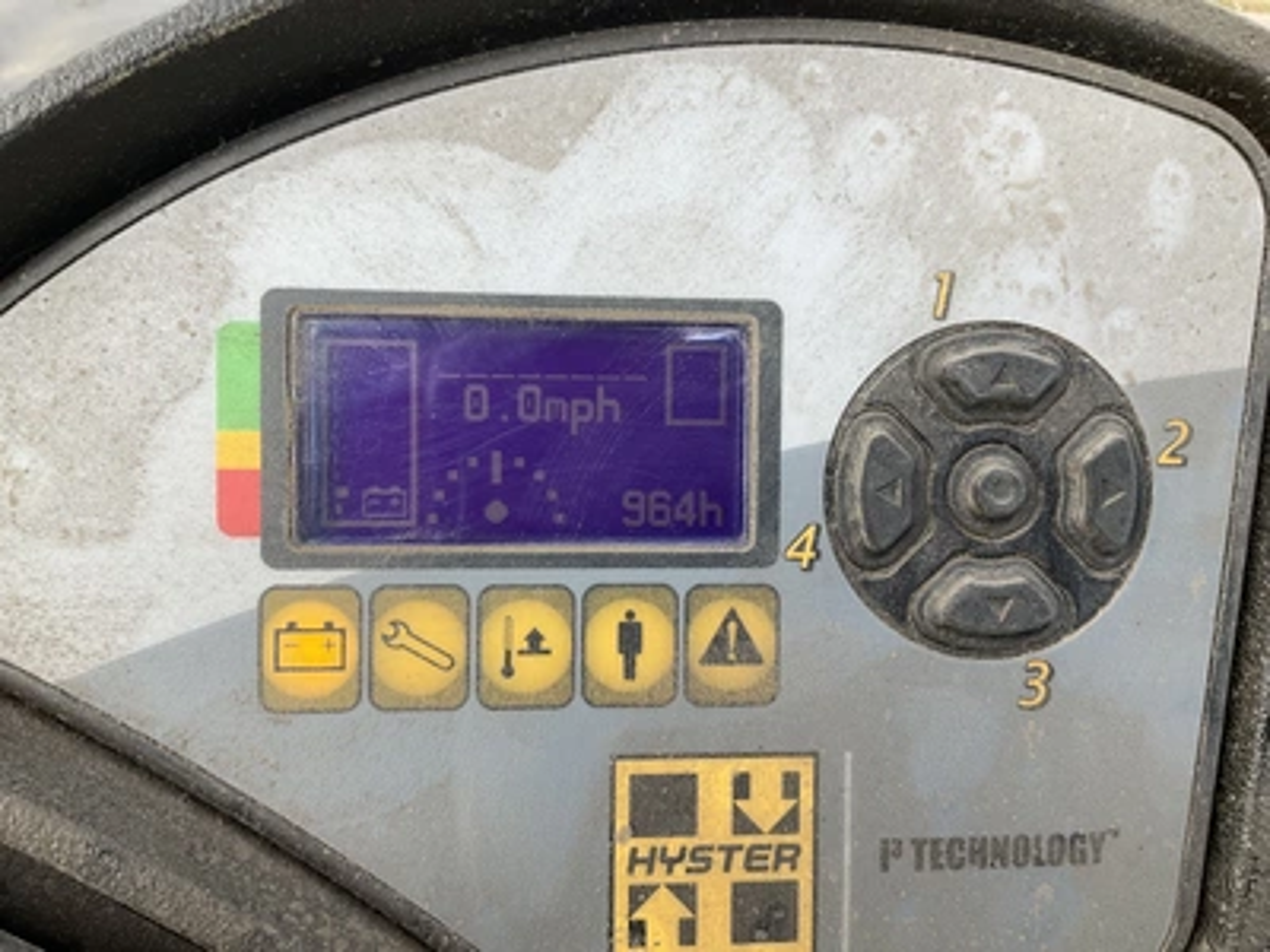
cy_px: 476
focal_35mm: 29
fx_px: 1064
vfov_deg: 48.2
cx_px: 635
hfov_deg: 61.7
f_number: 1.8
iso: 20
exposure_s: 1/197
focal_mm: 3
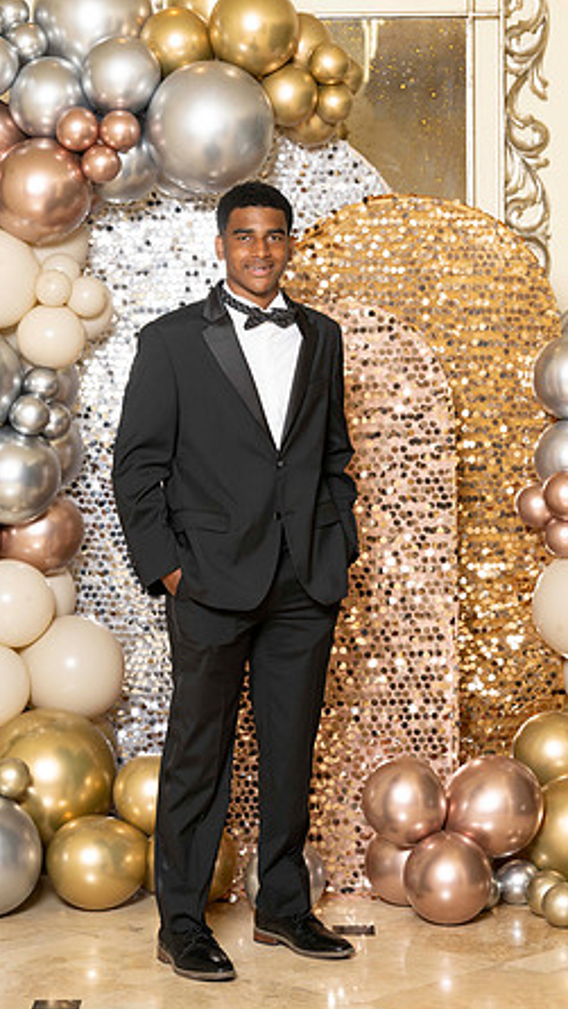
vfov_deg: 22.9
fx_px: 2489
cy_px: 507
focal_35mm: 93
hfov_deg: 13.0
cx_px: 251
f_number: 5.6
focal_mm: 88
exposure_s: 1/200
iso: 250
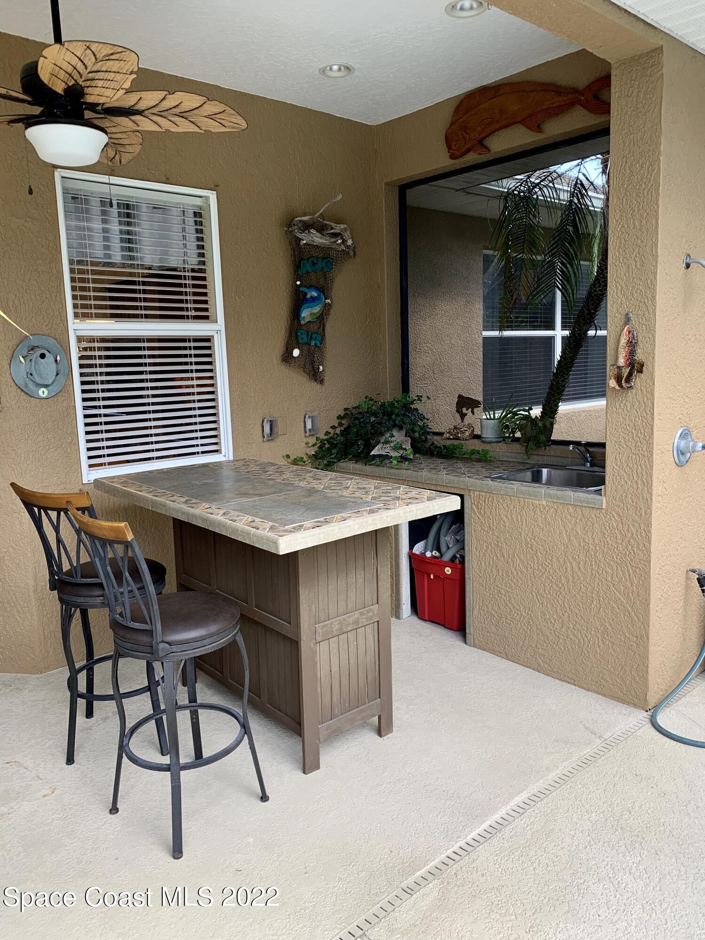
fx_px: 706
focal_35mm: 26
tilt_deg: -7.5
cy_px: 470
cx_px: 352
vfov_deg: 67.3
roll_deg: +2.4
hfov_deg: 53.1
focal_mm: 4.25
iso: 40
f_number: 1.8
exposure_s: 1/121
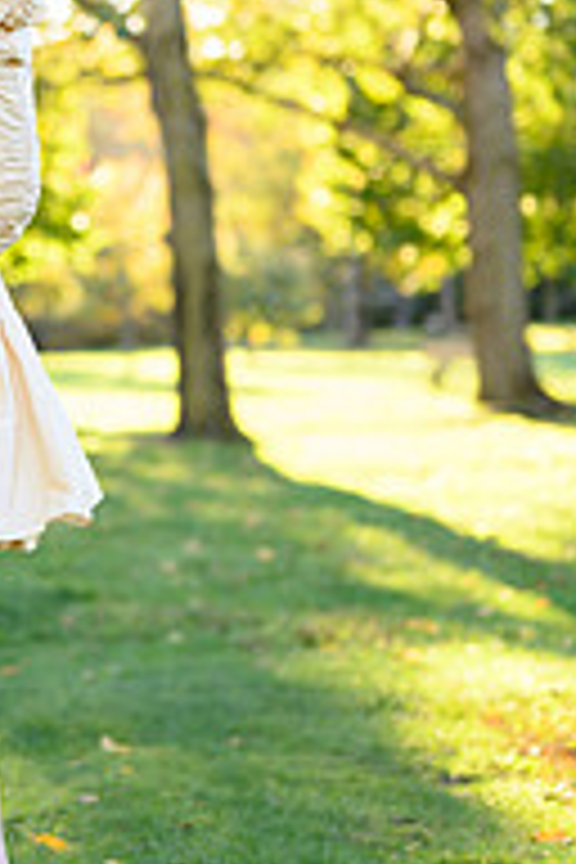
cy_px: 261
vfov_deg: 17.4
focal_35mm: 117
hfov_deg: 11.5
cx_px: -52
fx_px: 2808
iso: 320
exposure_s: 1/800
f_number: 2
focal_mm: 50
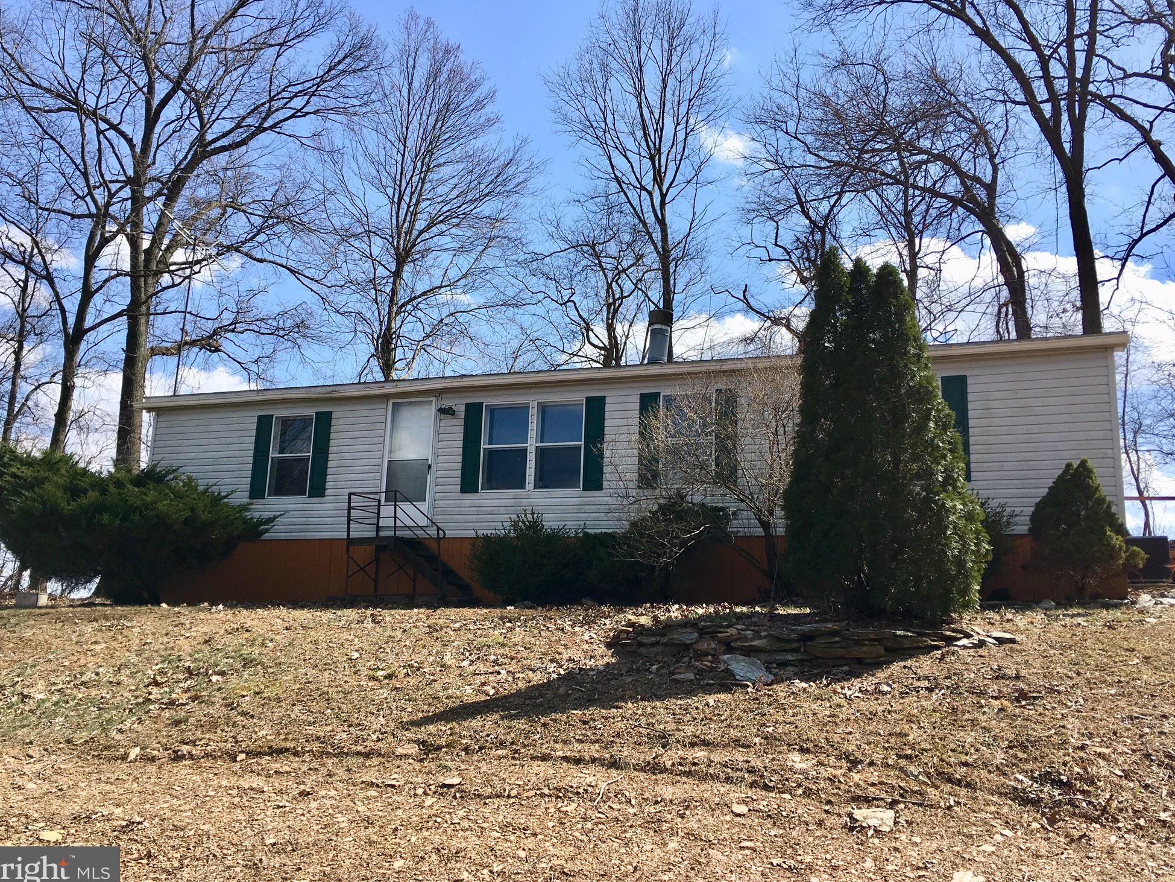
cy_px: 439
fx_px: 1018
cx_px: 579
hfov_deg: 60.0
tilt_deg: +9.6
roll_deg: -2.1
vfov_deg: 46.8
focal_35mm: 30
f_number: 2.2
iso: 25
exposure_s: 1/1350
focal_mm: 4.15
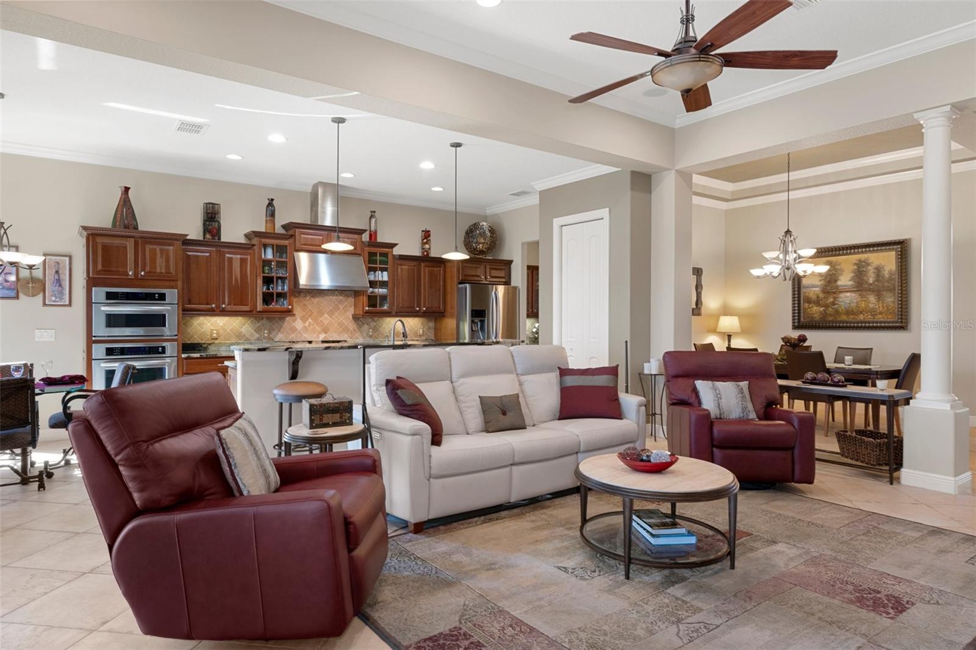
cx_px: 488
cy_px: 325
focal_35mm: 21
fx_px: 569
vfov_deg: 59.5
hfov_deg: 81.2
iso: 320
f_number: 8
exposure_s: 1/1.25
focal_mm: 14
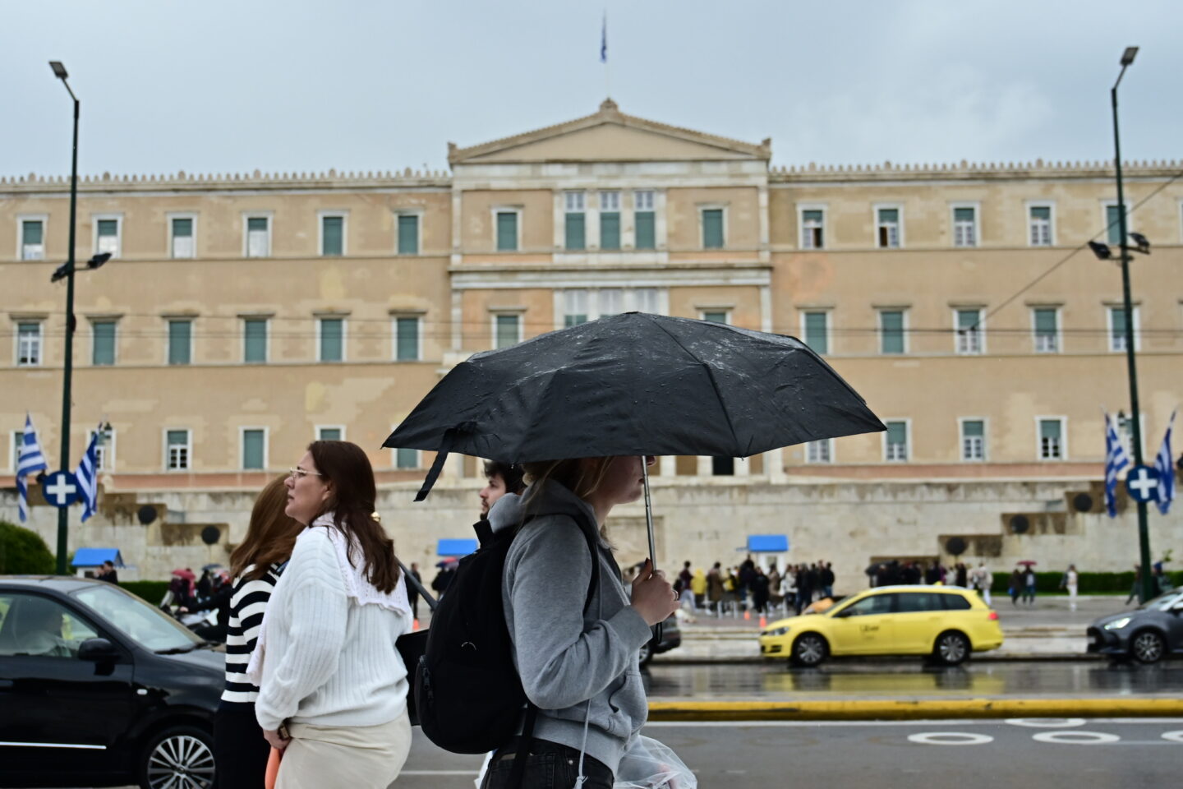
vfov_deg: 28.1
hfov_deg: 41.1
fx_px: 1577
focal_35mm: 48
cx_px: 592
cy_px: 394
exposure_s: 1/1600
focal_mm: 32
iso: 640
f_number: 4
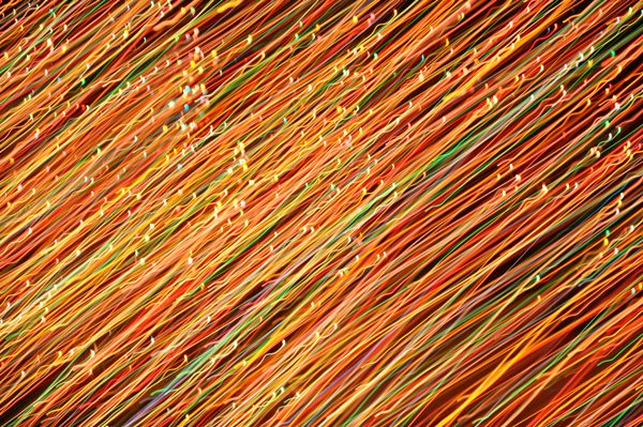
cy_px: 214
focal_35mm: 158
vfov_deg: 8.7
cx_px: 322
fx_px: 2811
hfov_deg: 13.1
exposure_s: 1/4
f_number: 5.6
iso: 1600
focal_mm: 105
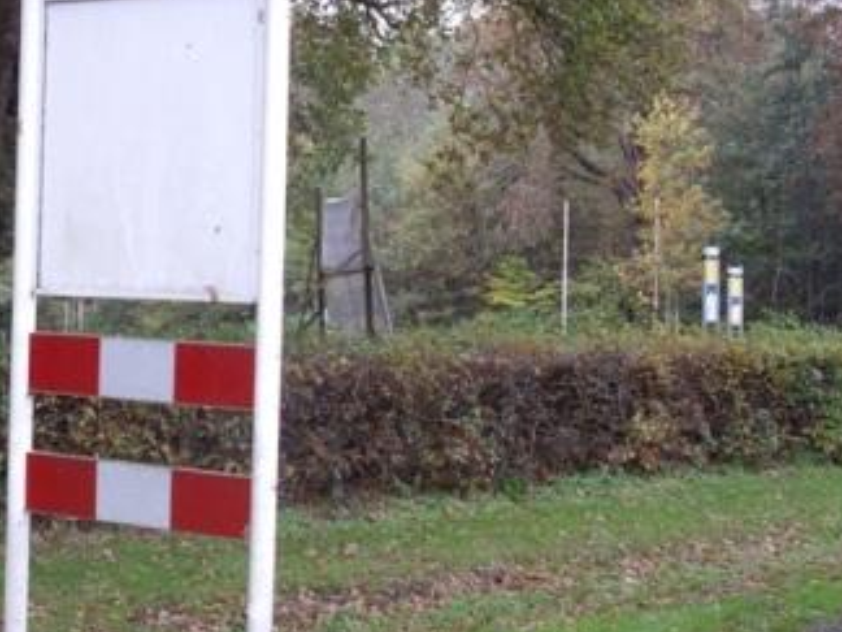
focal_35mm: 75
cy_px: 146
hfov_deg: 25.2
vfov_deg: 19.5
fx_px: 1824
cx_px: 78
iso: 200
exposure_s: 1/60
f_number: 2.8
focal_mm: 7.9
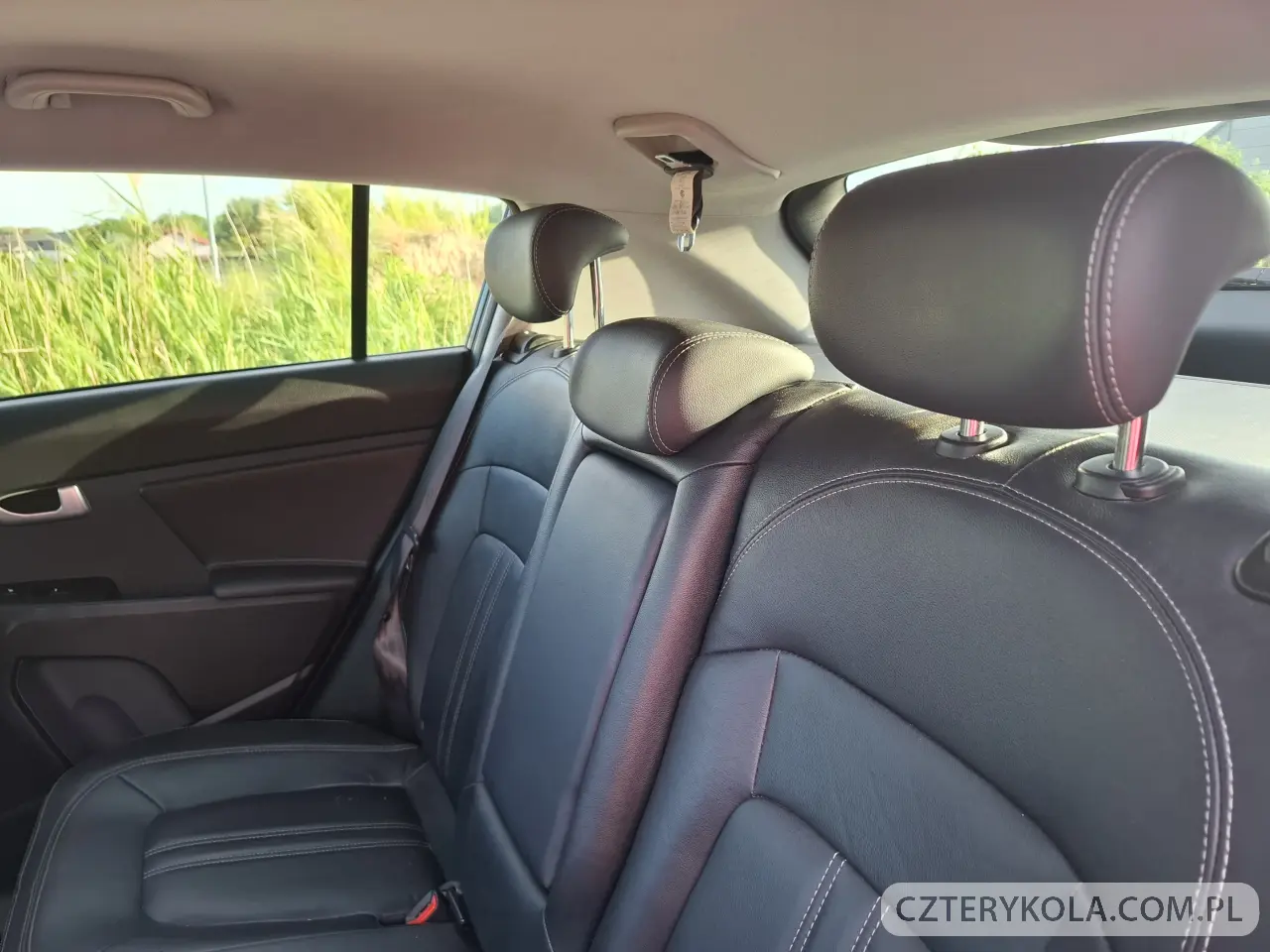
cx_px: 635
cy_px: 476
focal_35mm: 23
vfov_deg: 58.9
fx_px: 844
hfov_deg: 73.9
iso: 160
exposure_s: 1/100
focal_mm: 5.54
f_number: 1.8
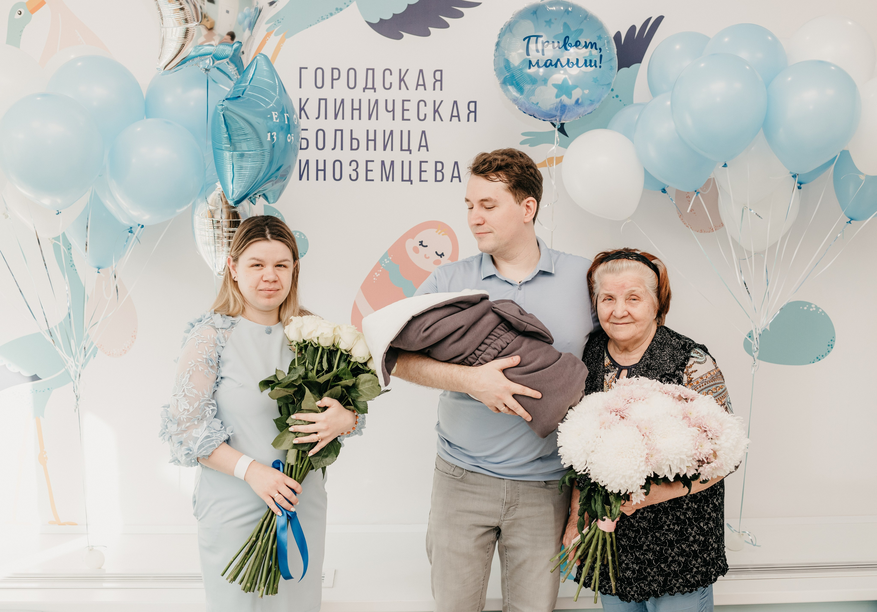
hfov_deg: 48.5
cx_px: 452
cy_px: 318
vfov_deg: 34.9
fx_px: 973
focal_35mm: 39
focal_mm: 35
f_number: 4
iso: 320
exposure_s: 1/160
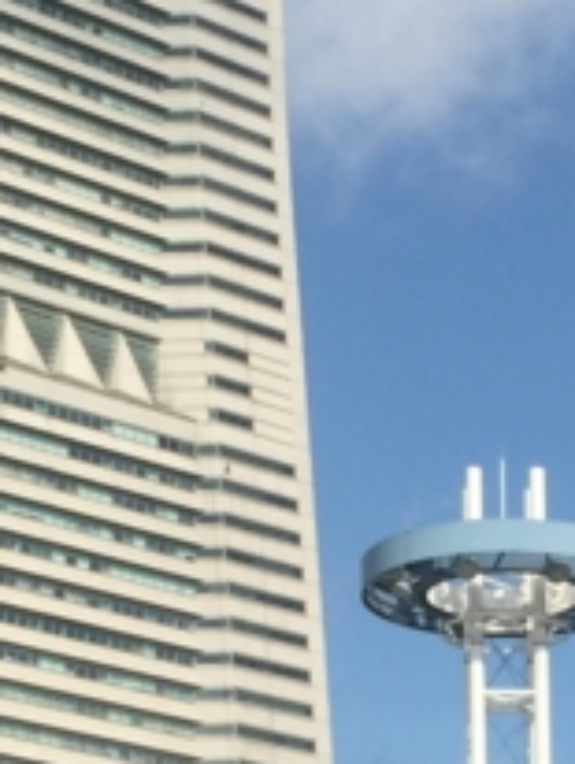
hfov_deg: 10.3
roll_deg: +1.7
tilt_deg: +10.8
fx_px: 3183
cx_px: 415
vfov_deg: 13.5
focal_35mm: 144
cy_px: 712
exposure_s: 1/2825
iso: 32
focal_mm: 4.15
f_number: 2.2
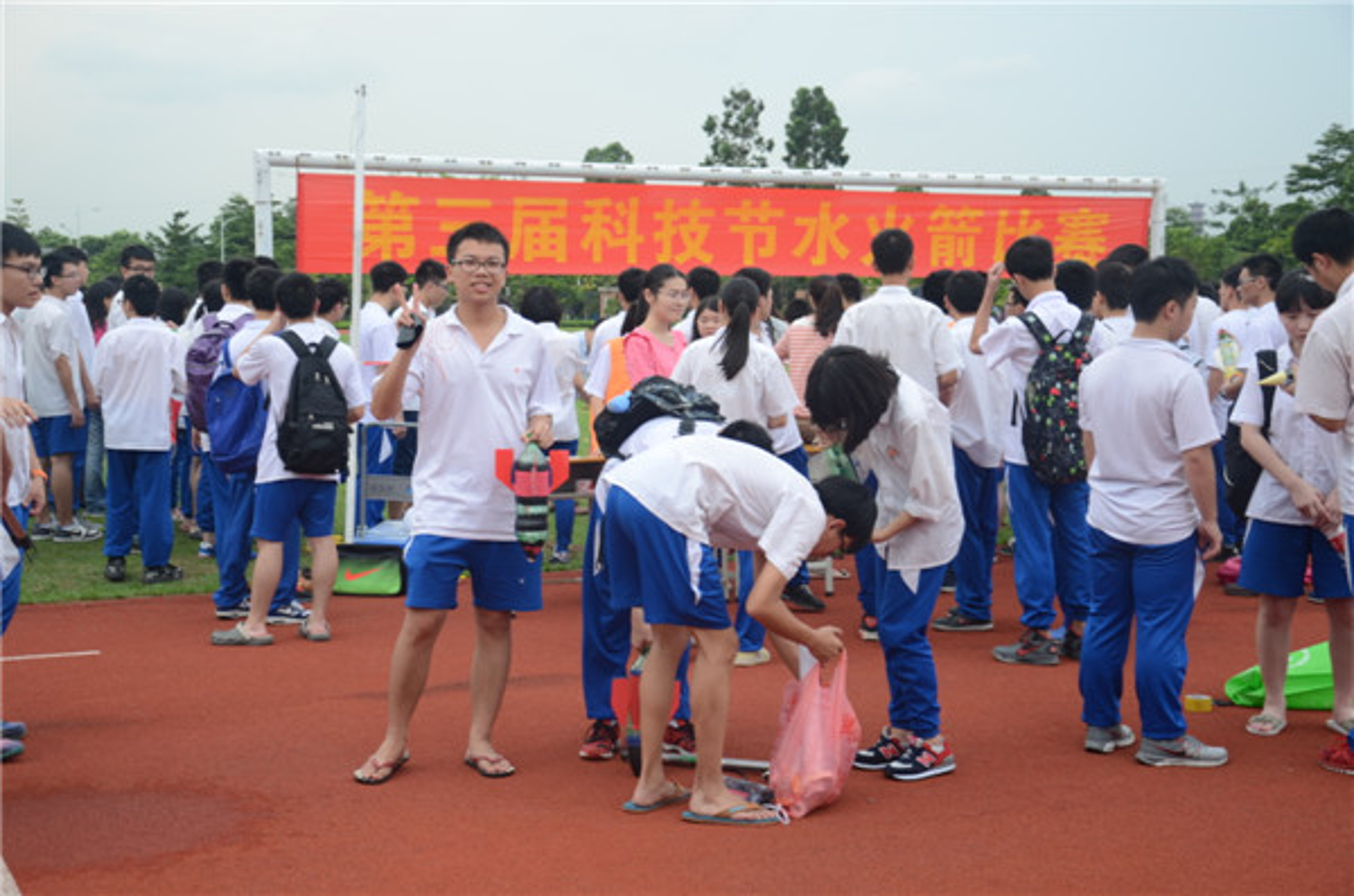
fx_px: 2139
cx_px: 677
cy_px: 448
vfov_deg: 23.7
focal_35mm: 57
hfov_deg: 35.1
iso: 100
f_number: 5.6
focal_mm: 38
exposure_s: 1/125
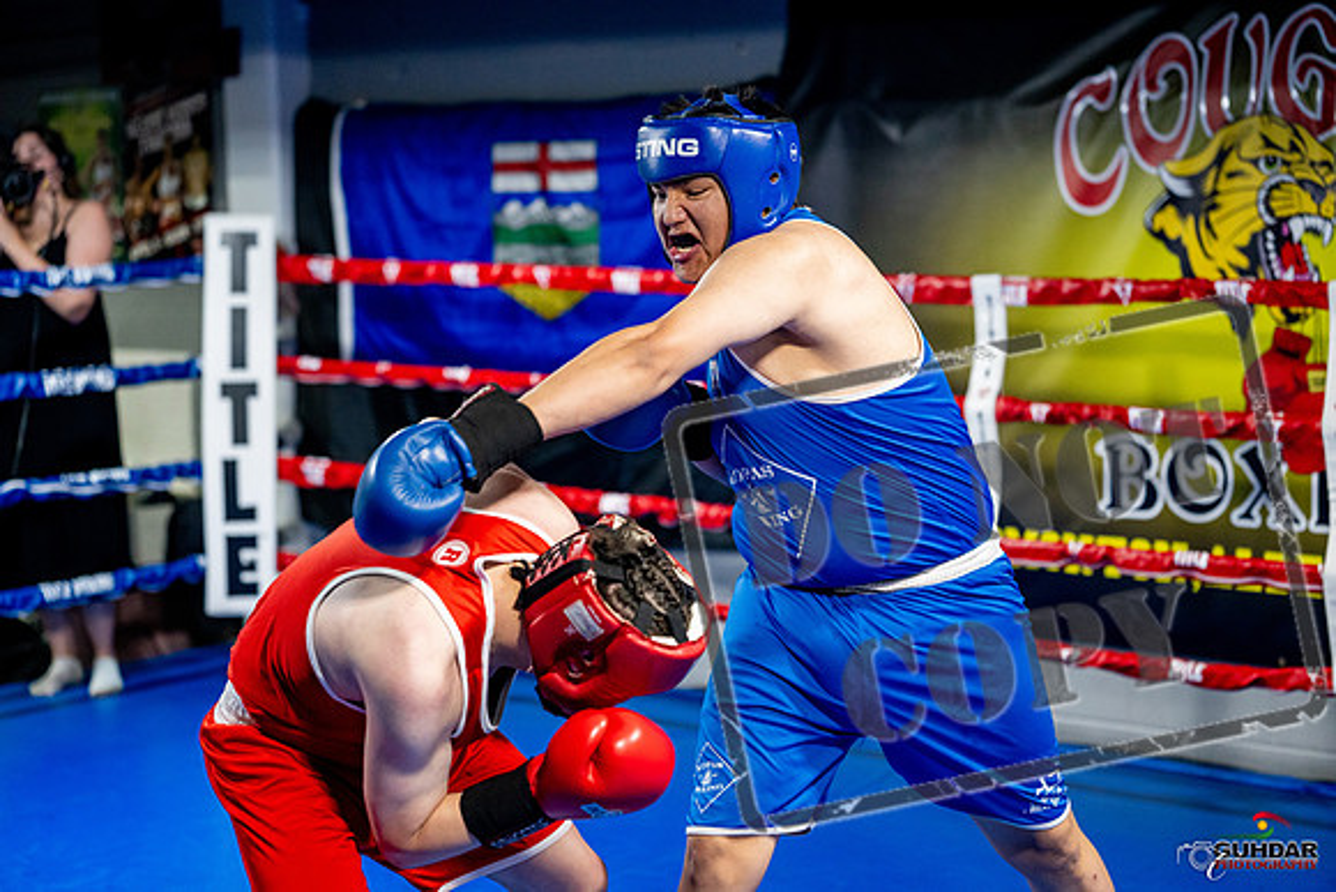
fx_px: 2450
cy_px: 446
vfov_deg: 20.6
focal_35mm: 66
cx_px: 668
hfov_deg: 30.5
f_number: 2
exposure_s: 1/1000
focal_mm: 66
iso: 4000
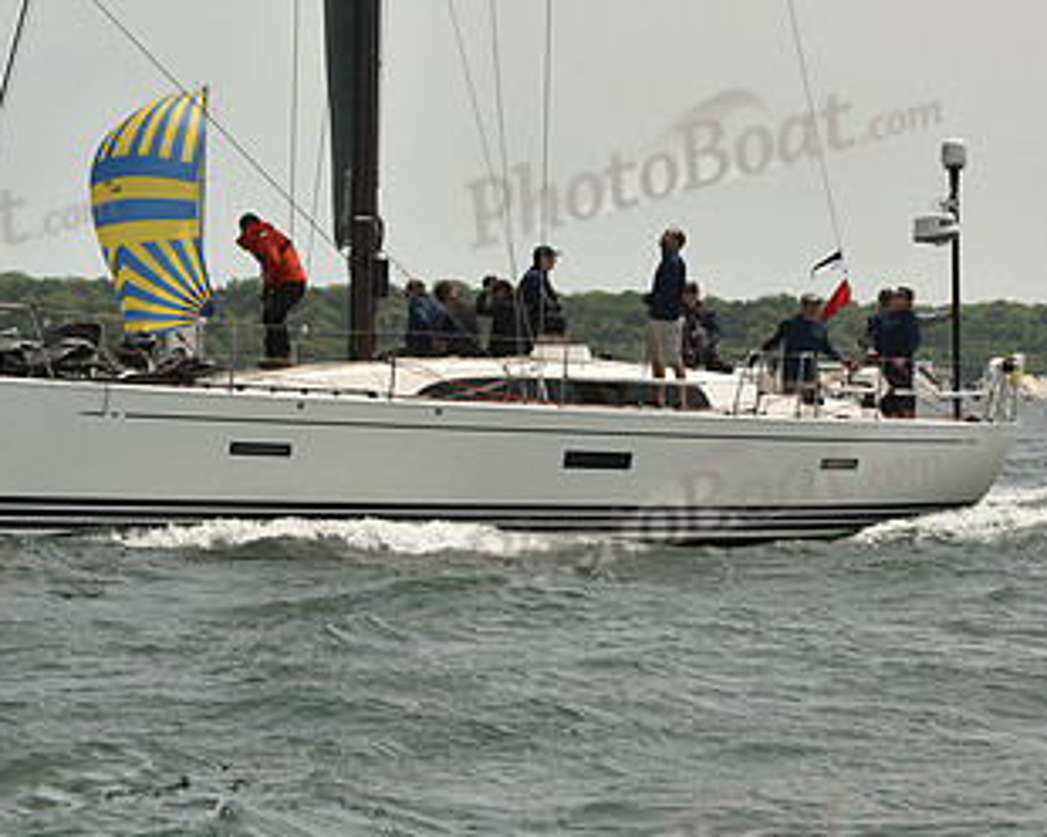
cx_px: 294
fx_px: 3811
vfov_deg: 12.5
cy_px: 383
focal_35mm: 123
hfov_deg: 15.6
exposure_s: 1/1600
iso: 400
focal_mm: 70
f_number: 10
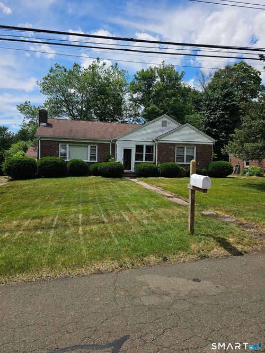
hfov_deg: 58.9
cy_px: 176
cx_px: 132
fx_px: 235
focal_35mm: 23
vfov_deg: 73.9
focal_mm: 6.3
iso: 10
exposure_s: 1/1024
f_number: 1.7
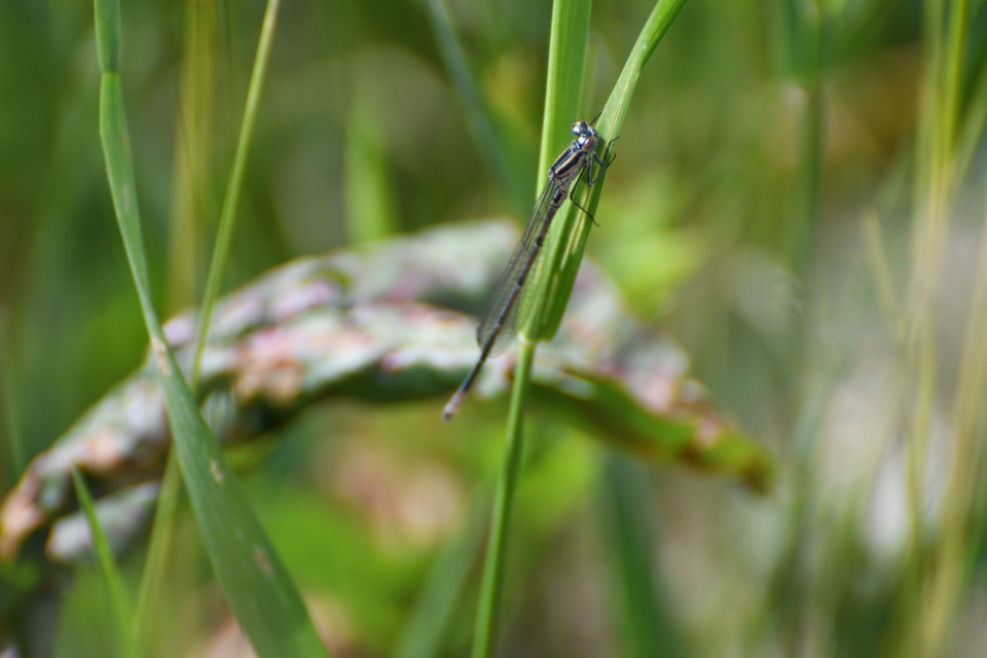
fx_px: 12337
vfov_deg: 3.1
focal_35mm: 450
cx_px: 494
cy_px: 329
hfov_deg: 4.6
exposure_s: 1/800
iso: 400
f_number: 5.6
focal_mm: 300
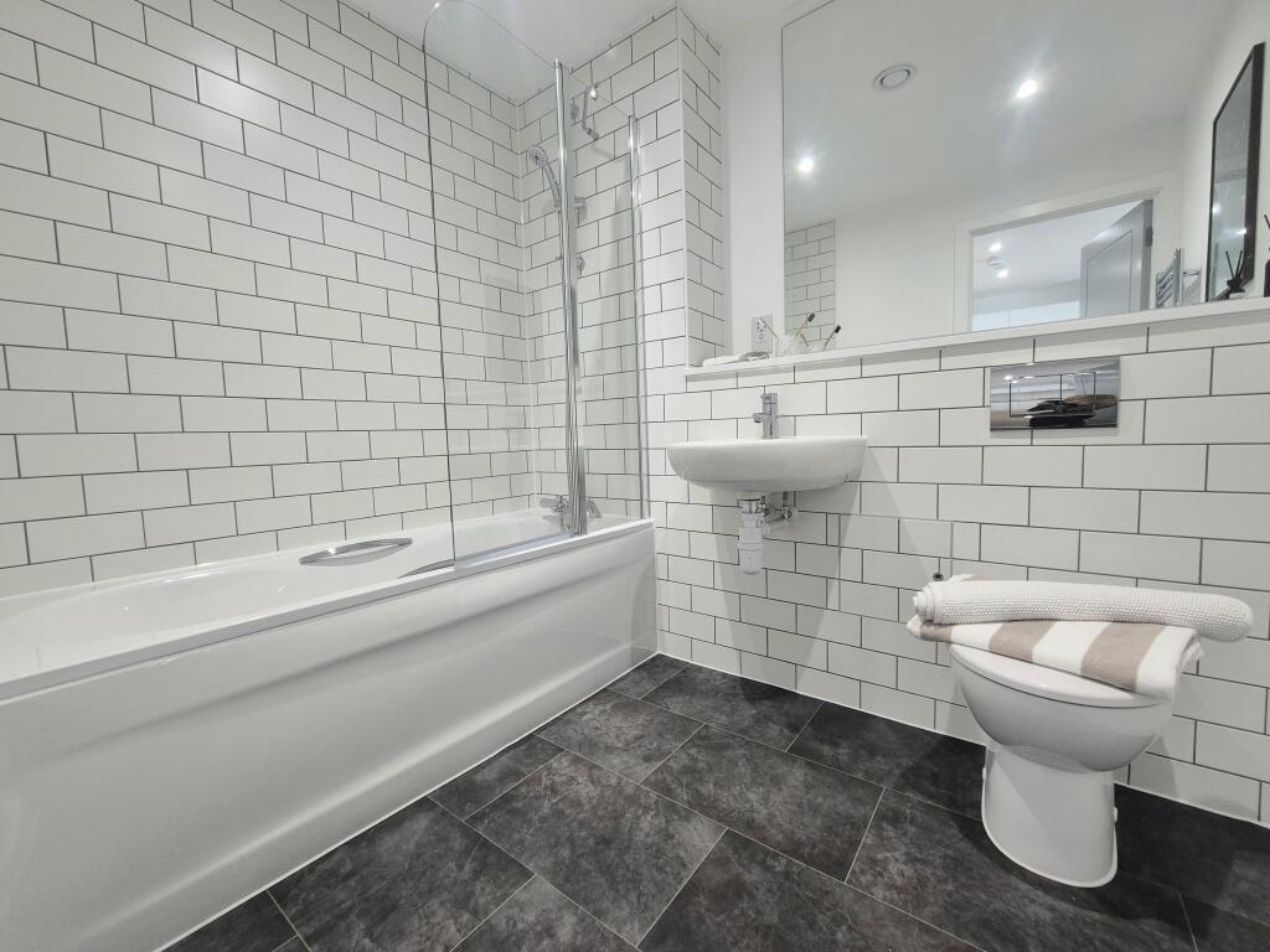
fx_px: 477
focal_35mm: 13
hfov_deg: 106.2
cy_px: 476
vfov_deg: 89.9
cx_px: 635
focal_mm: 2.2
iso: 160
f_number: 2.2
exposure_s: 1/50
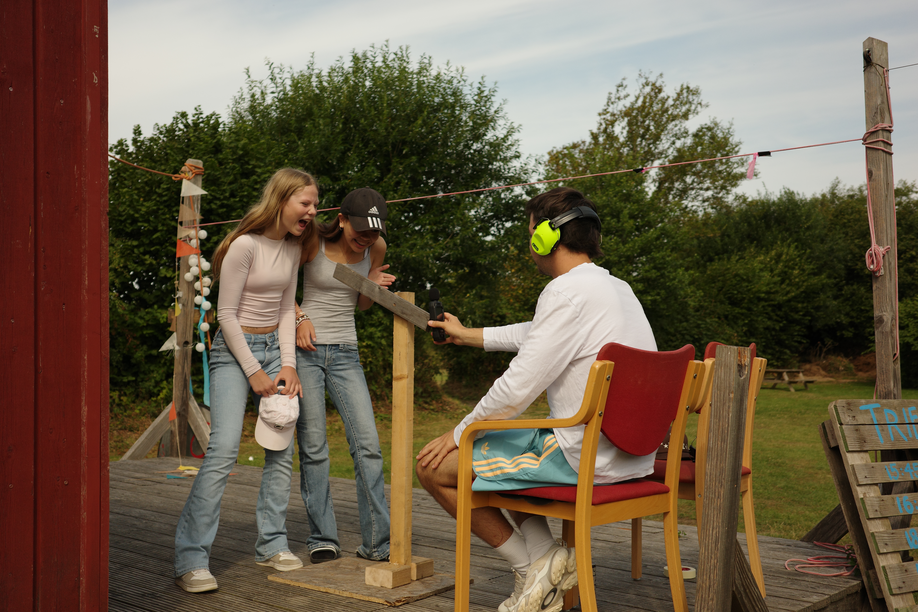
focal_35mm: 40
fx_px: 1020
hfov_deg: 48.5
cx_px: 459
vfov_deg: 33.4
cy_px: 306
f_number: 2.8
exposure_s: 1/2500
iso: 200
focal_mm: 26
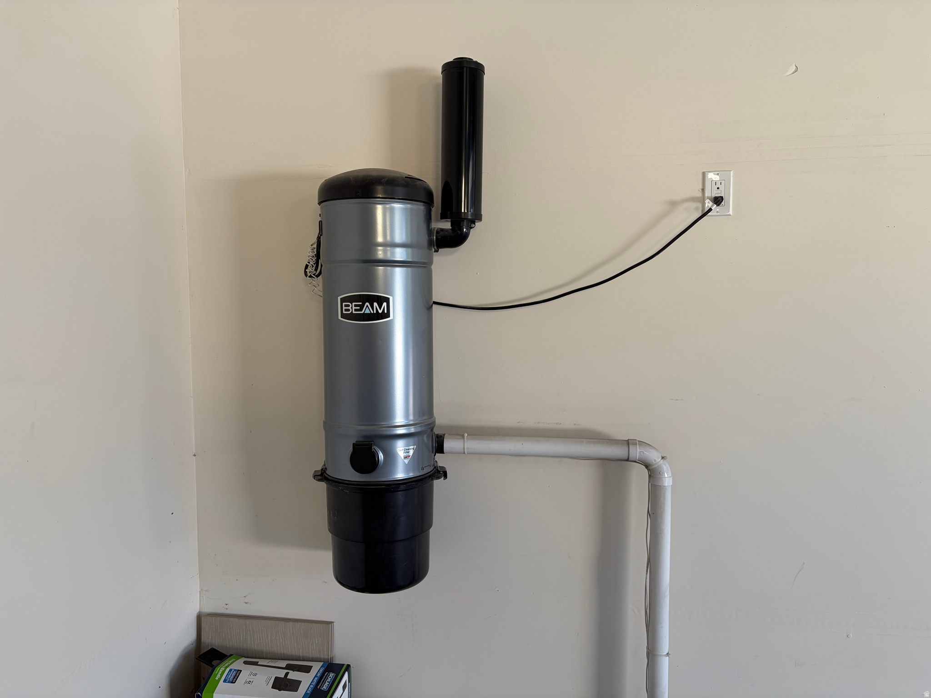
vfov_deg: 53.1
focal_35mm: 26
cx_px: 466
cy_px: 349
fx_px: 699
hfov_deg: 67.3
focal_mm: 5.96
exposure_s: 1/122
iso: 40
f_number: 1.6
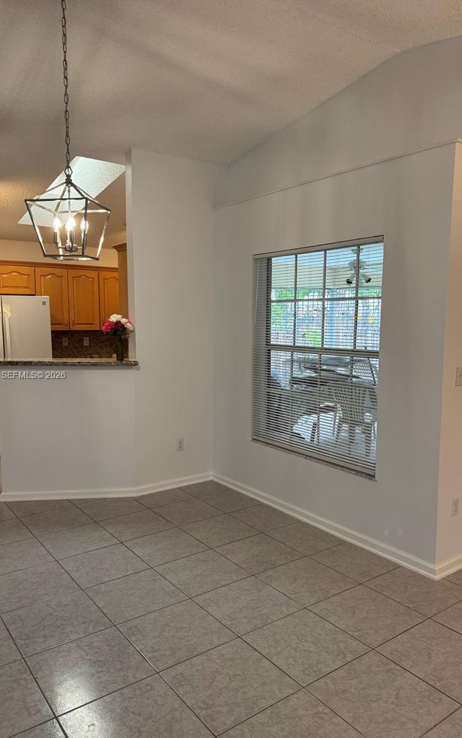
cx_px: 232
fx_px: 524
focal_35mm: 26
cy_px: 376
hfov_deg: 47.6
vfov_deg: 70.4
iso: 160
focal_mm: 6.76
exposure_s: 1/120
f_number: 1.78
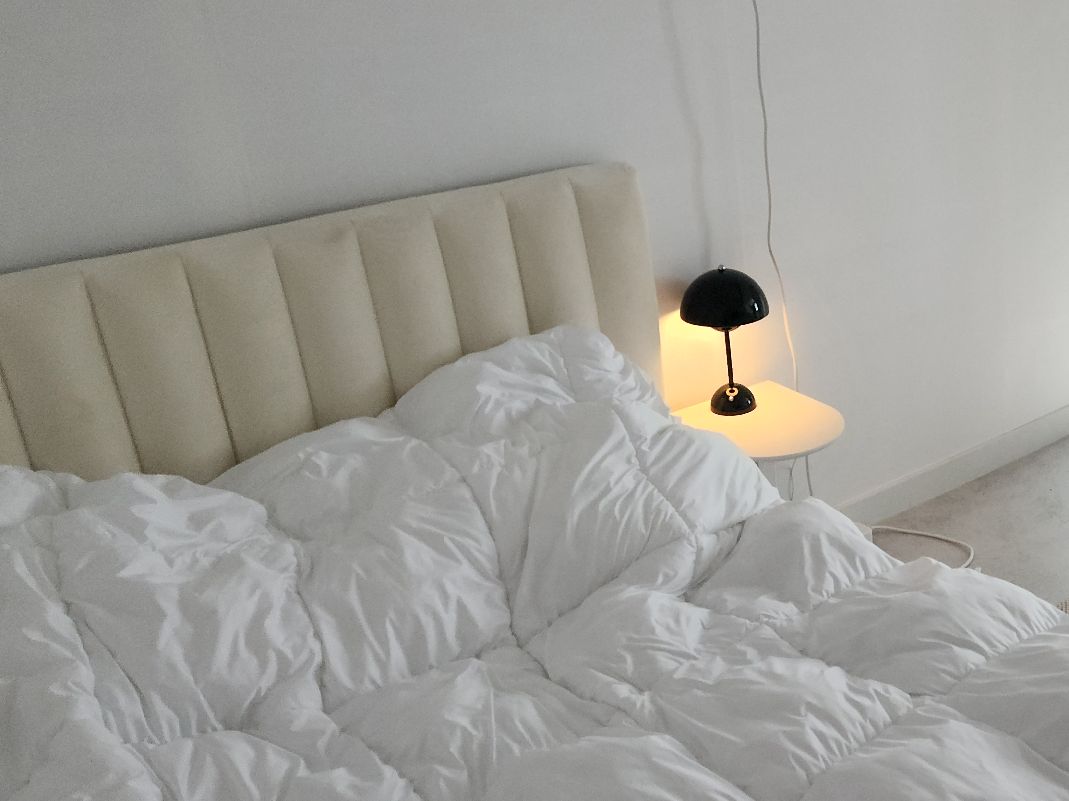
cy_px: 391
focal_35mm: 43
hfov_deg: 41.6
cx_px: 879
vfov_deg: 33.6
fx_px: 1328
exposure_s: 1/50
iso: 200
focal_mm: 5.4
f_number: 1.8
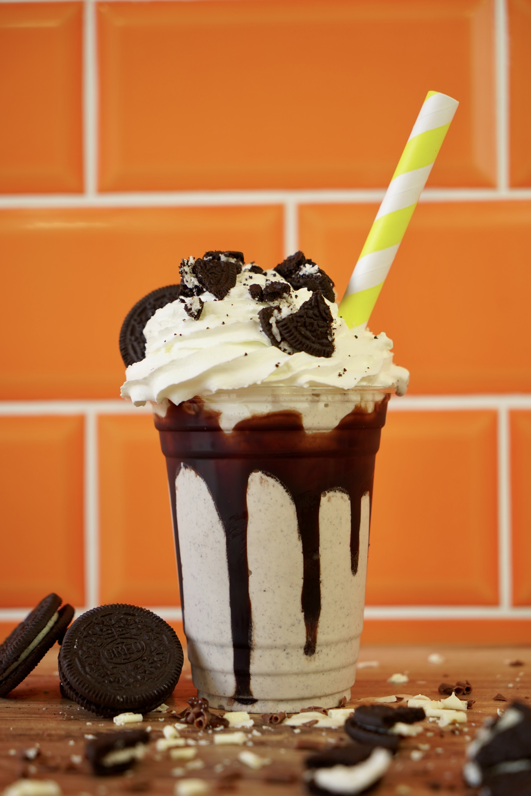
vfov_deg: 33.4
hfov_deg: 22.6
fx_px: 1327
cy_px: 398
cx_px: 266
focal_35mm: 60
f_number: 4
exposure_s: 1/160
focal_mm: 60
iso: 320
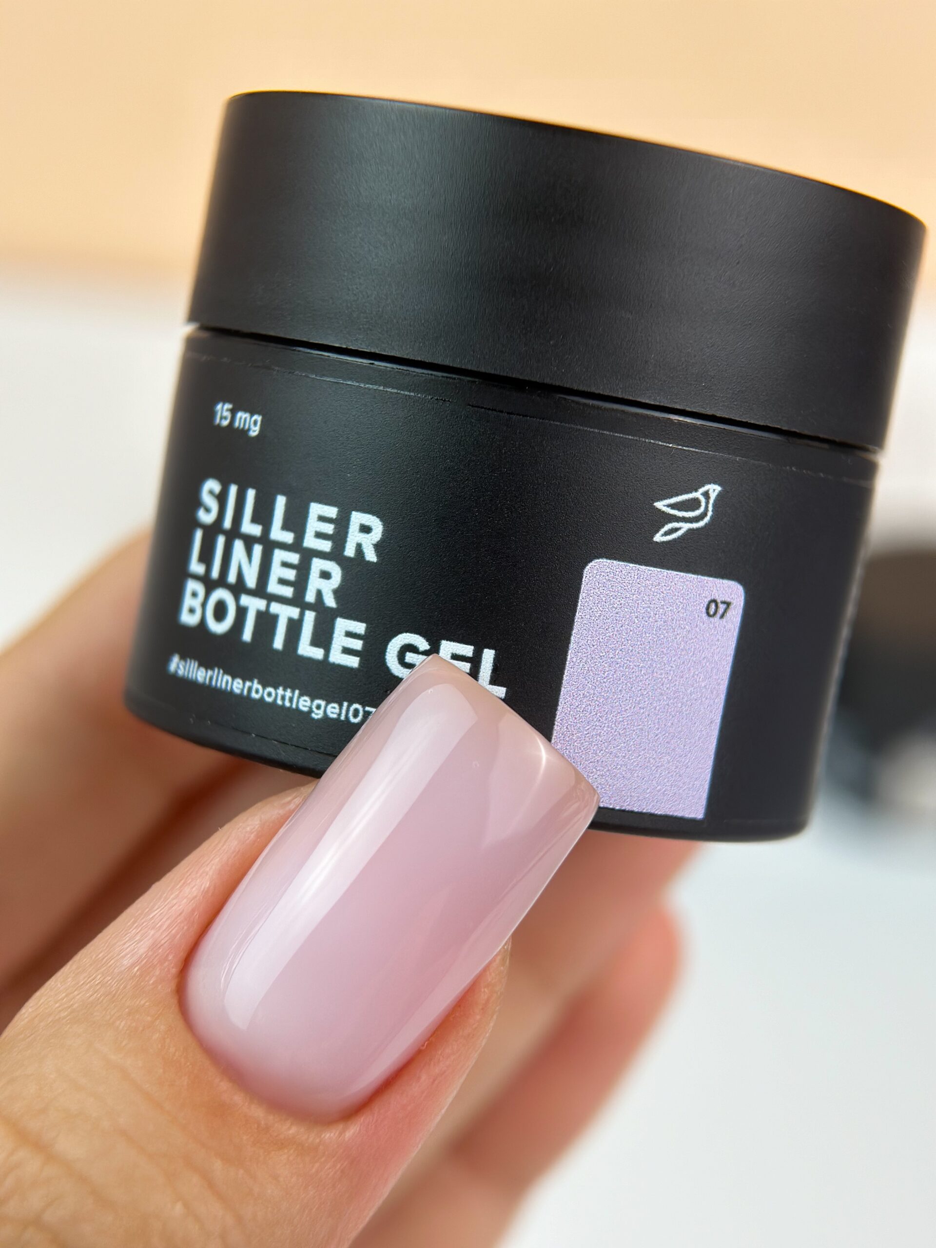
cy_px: 624
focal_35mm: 48
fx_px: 1731
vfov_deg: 39.7
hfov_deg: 30.3
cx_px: 468
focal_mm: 6.86
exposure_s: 1/560
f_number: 1.8
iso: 80
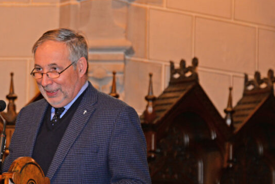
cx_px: 47
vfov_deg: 6.9
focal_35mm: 199
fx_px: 1521
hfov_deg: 10.3
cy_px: 91
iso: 800
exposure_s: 1/60
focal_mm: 105
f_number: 4
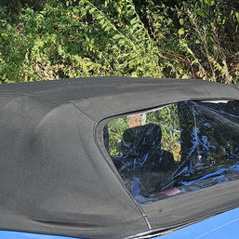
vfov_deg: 21.1
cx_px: 150
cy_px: 197
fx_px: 633
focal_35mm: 81
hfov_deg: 21.3
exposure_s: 1/960
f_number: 1.8
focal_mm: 5.4
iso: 25
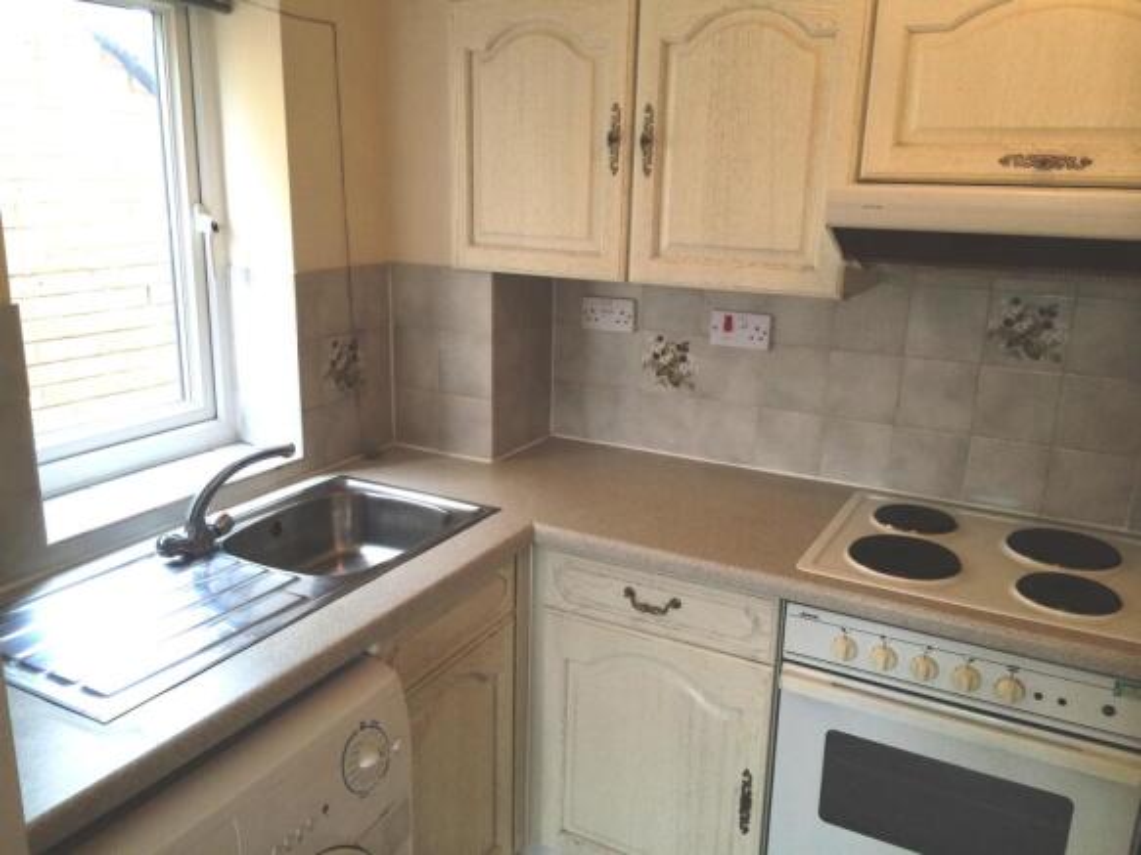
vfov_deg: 46.8
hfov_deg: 60.0
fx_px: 989
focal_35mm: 30
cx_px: 570
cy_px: 428
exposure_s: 1/30
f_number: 2.2
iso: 50
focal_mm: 4.12
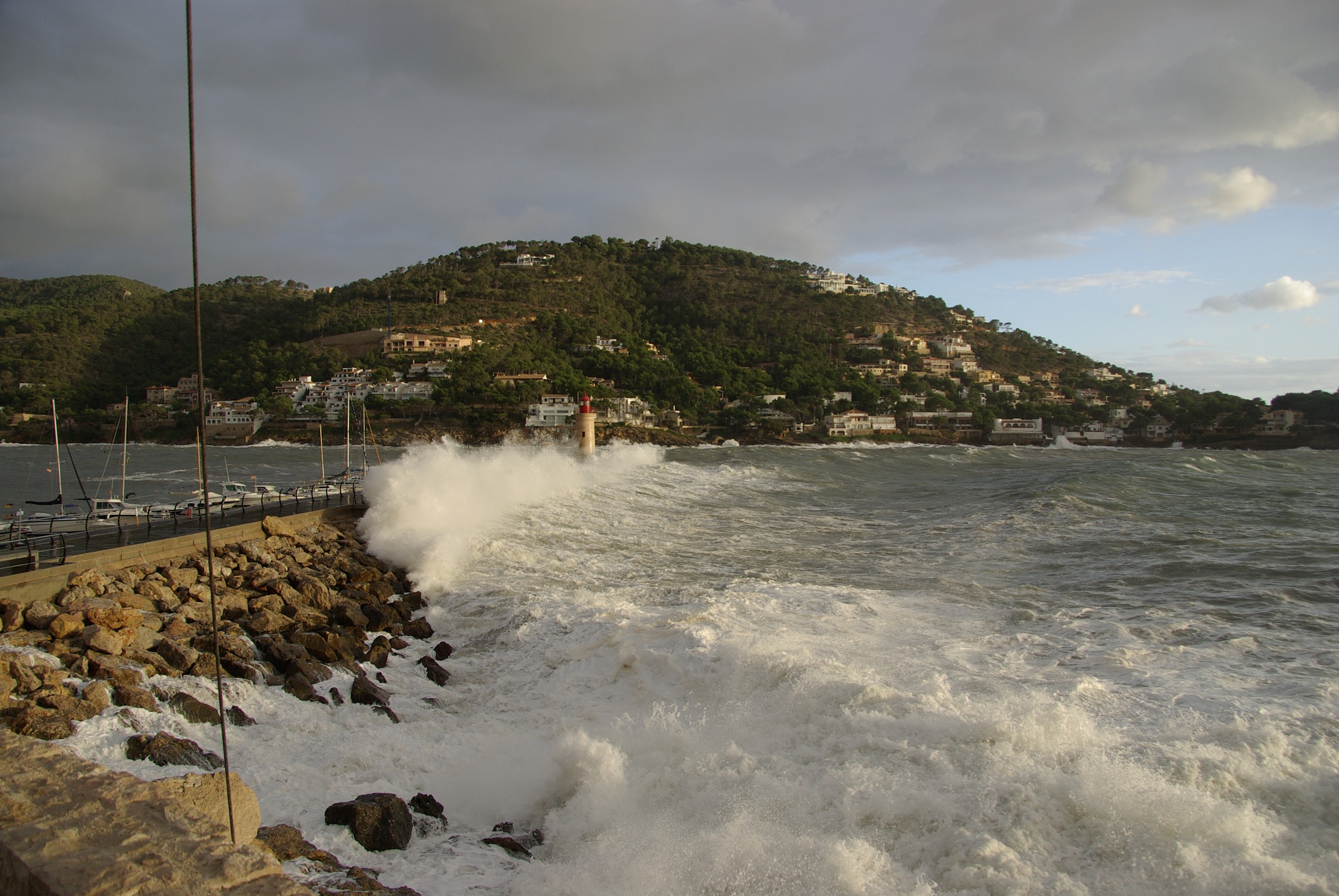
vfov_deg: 47.7
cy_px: 448
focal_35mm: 27
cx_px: 670
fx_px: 1013
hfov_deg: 66.9
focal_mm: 18.13
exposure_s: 1/125
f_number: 6.7
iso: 100
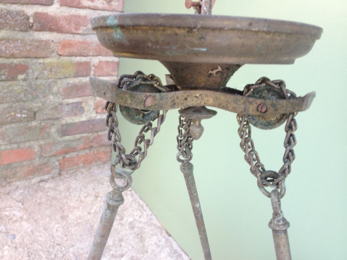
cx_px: 174
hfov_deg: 52.6
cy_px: 130
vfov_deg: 40.7
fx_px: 351
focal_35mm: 35
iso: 50
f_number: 2.4
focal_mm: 4.28
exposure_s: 1/40
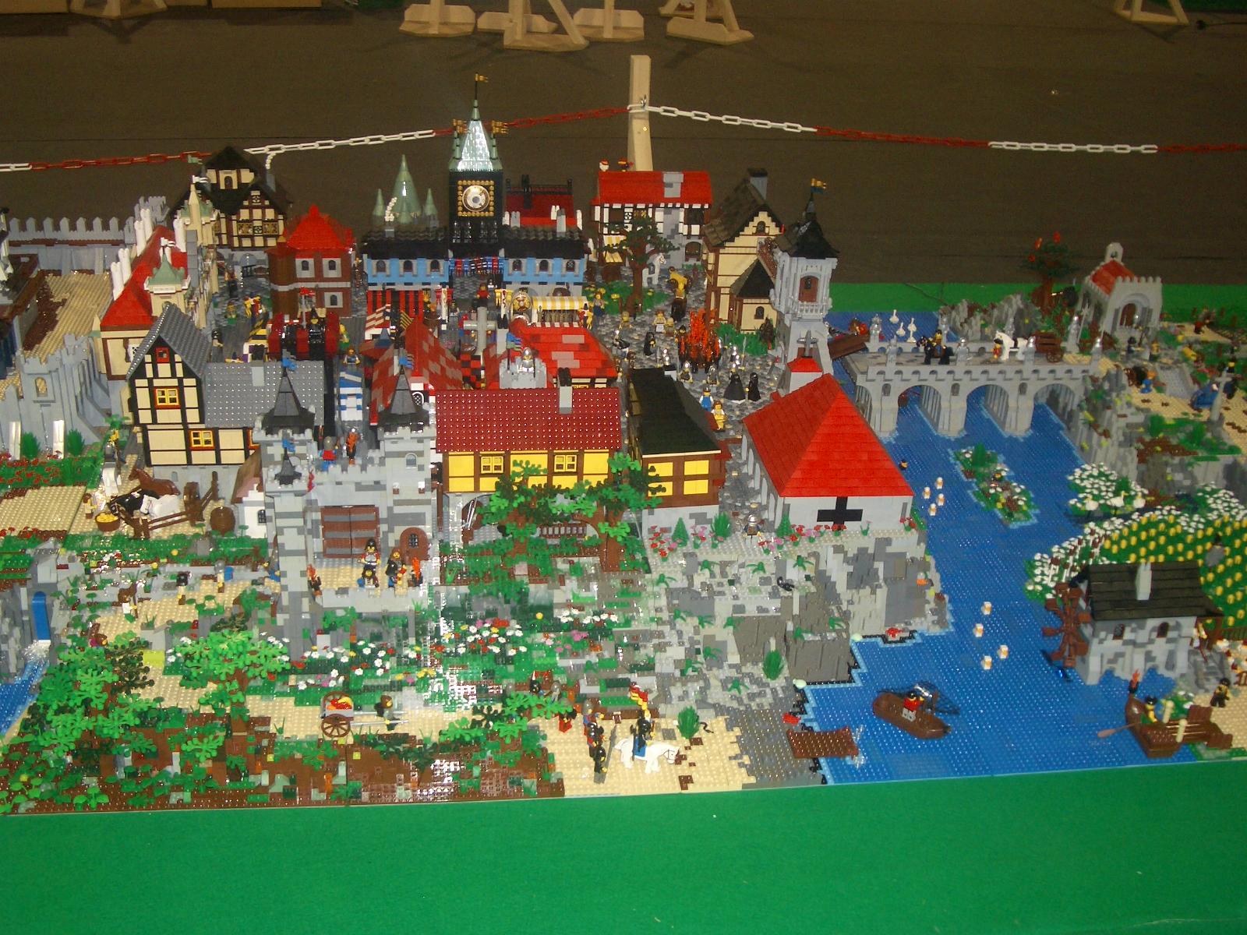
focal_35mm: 41
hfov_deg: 45.8
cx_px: 624
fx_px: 1477
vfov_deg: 35.1
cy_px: 468
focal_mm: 6.8
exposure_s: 1/60
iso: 100
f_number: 2.8
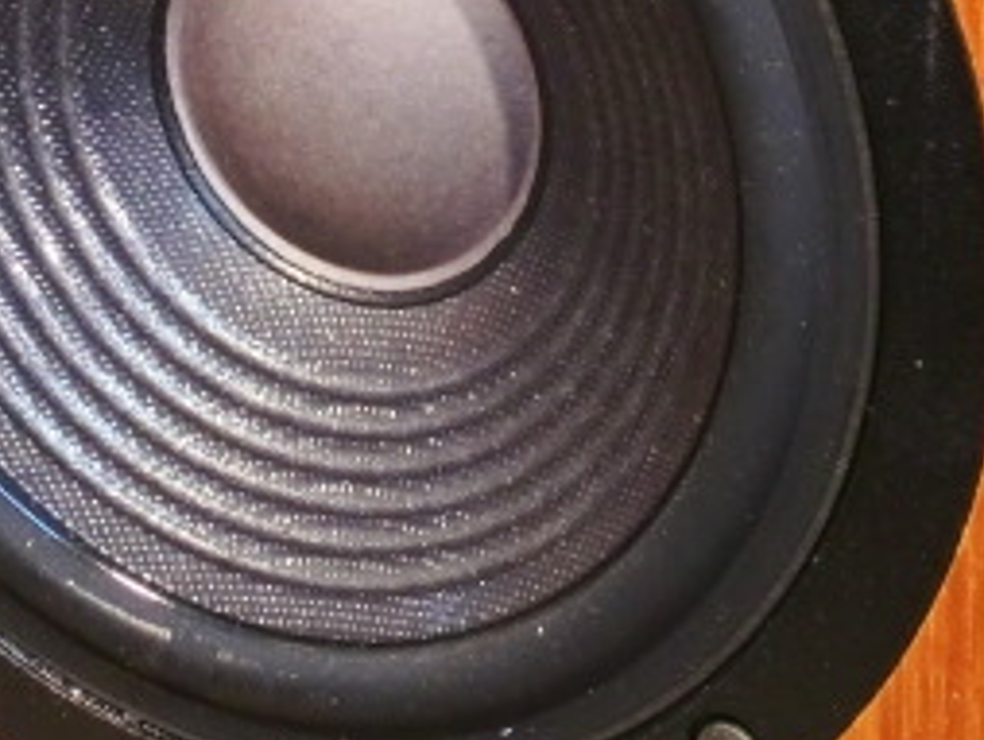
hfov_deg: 9.9
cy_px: 105
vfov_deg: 7.5
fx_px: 5662
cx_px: 333
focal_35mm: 199
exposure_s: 1/20
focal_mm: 13.9
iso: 400
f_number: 4.6
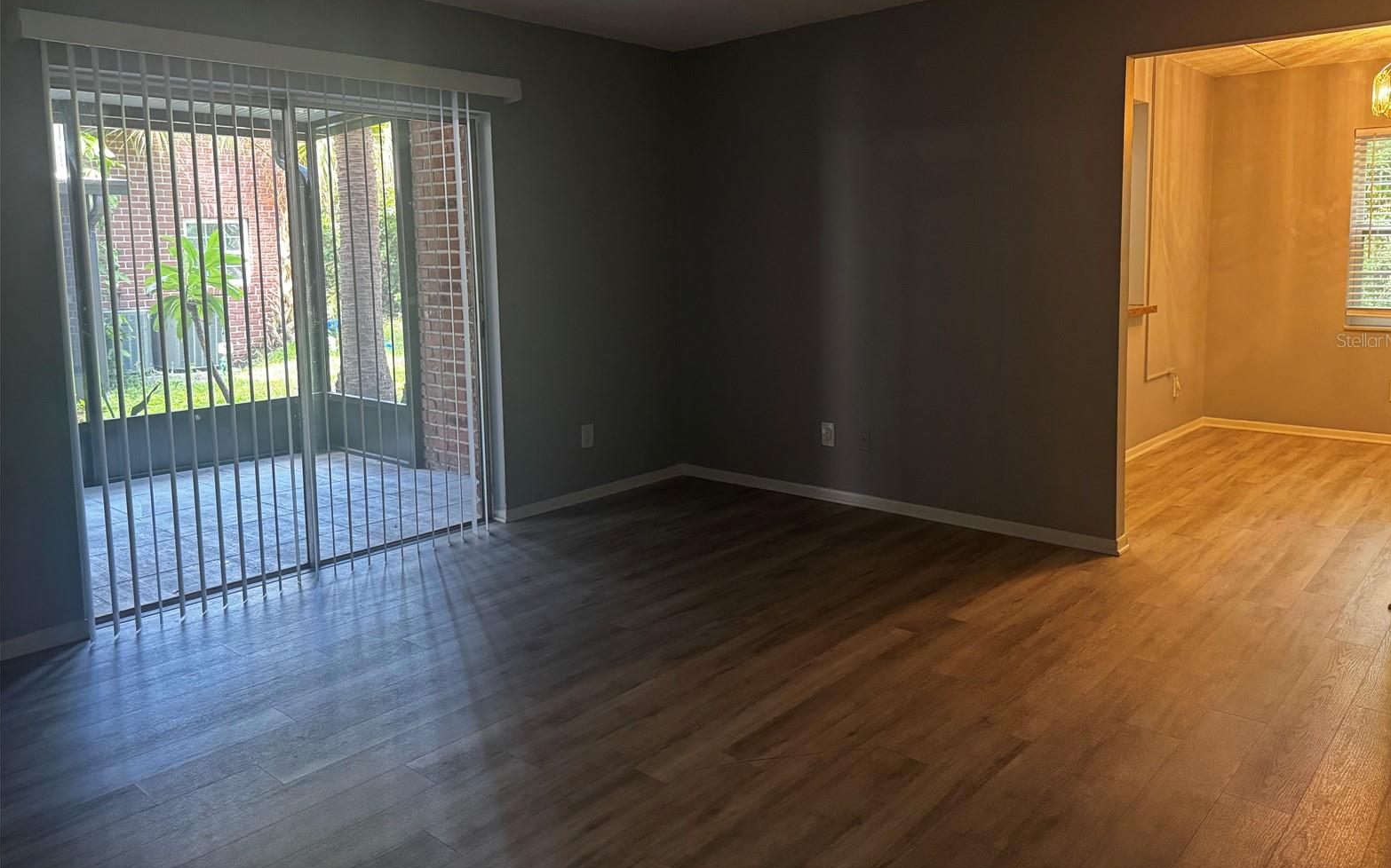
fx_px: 985
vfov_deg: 47.3
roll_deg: +1.2
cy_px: 340
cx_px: 710
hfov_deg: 70.4
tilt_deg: -5.0
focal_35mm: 26
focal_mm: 6.76
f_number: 1.78
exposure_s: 1/60
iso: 500
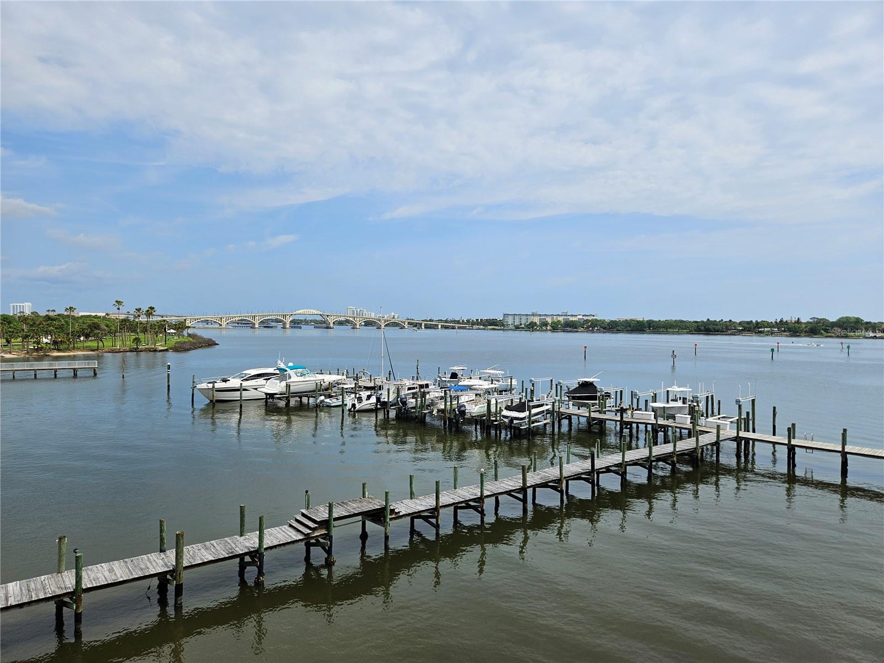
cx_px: 442
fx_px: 587
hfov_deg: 73.9
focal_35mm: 23
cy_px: 332
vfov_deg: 58.9
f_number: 1.8
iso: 25
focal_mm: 5.4
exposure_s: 1/4131
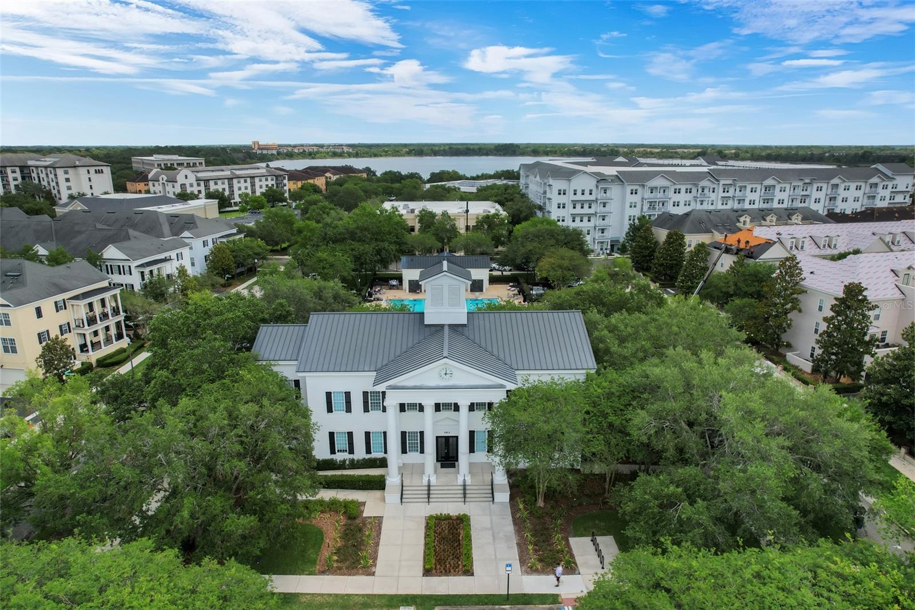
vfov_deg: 57.2
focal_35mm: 22
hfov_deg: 78.6
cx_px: 458
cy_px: 305
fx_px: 559
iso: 110
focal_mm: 8.38
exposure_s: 1/240
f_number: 2.8
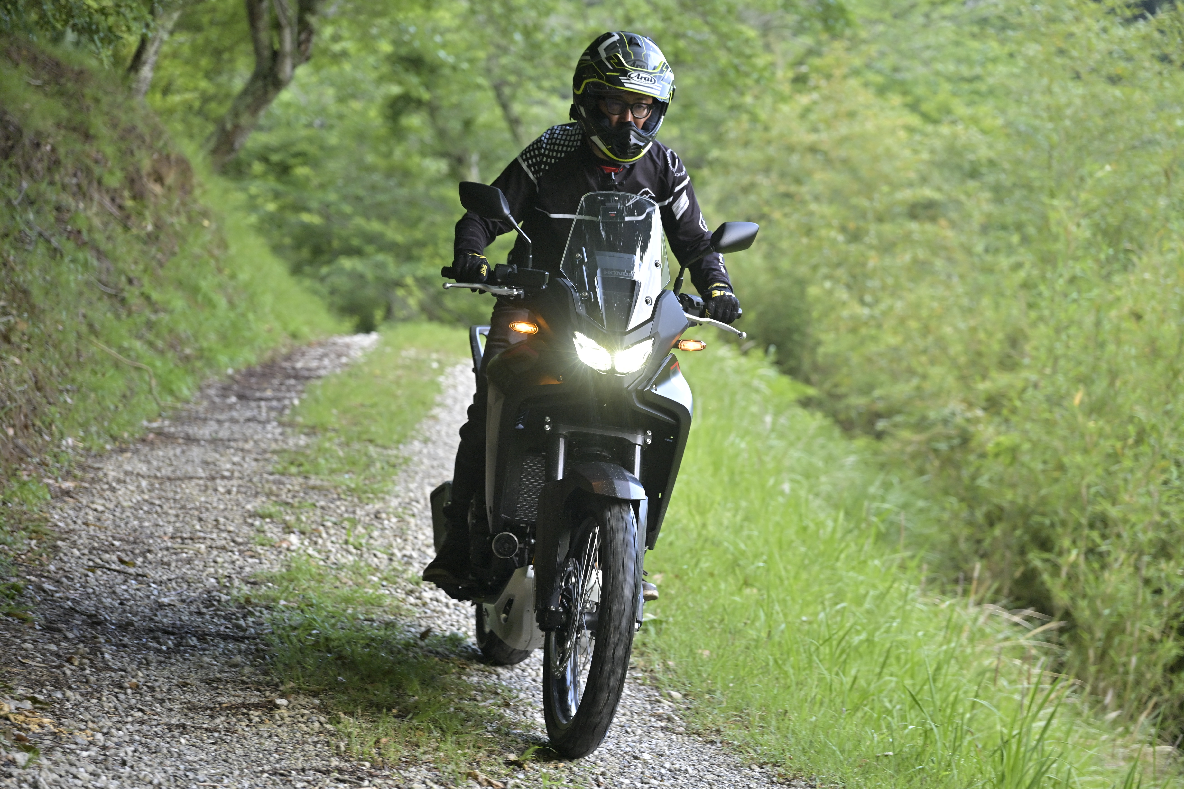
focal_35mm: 100
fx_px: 3289
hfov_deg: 20.4
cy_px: 394
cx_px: 592
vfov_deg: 13.7
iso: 640
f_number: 4
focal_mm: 100
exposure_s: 1/160
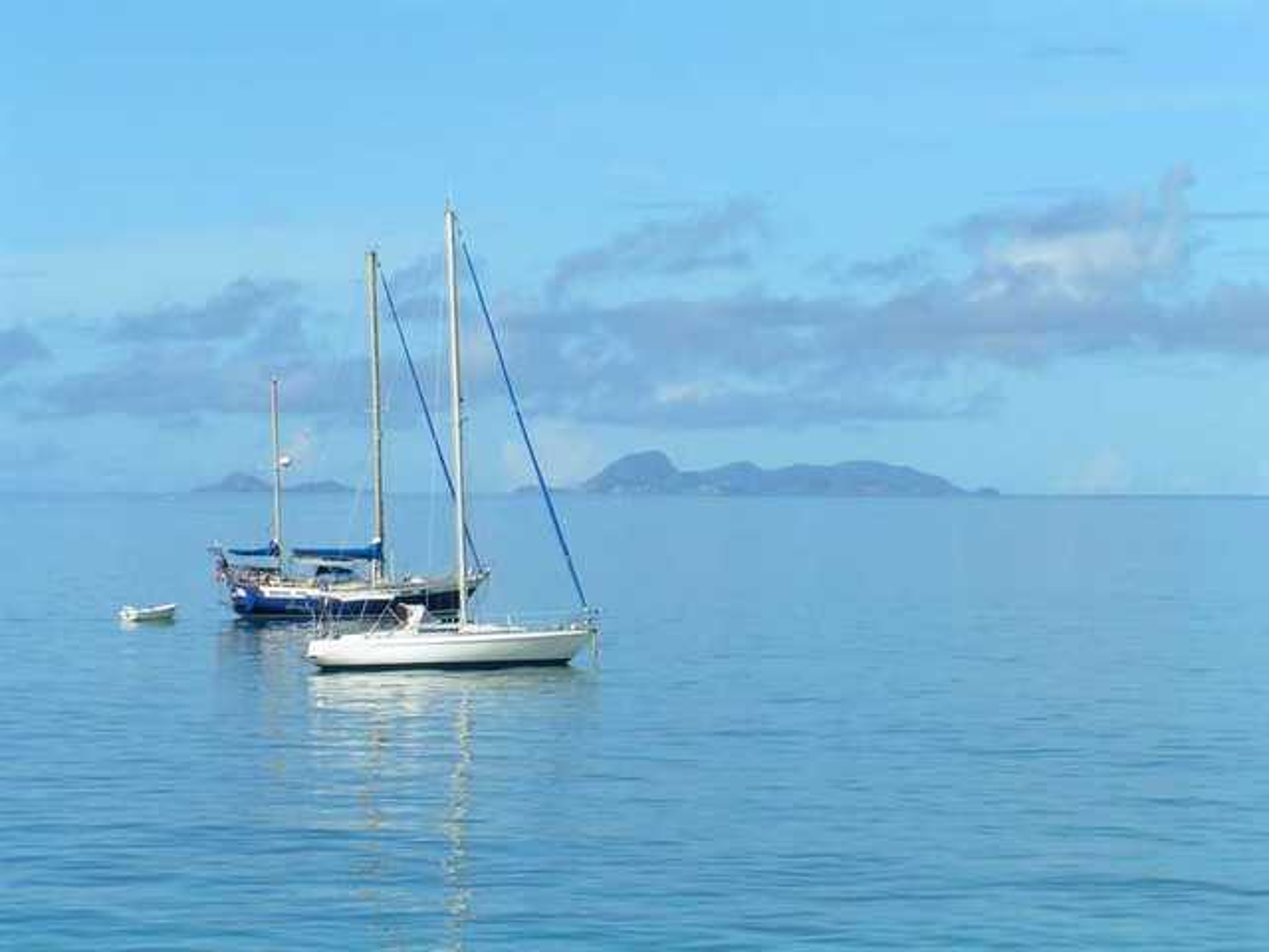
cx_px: 634
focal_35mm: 125
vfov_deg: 11.9
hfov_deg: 15.8
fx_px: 4582
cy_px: 476
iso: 50
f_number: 7.1
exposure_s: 1/500
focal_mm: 19.1
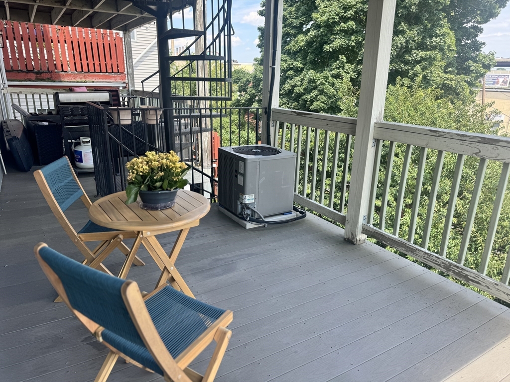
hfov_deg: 71.6
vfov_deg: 56.8
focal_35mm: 24
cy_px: 191
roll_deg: -1.0
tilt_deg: -16.7
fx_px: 354
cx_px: 255
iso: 80
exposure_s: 1/715
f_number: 1.78
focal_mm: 6.76
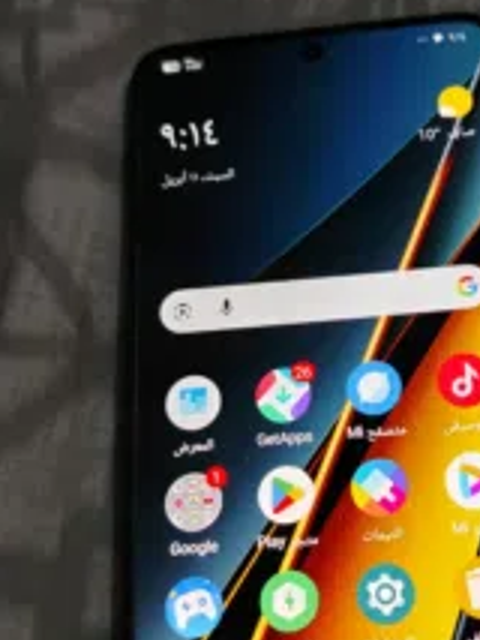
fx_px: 831
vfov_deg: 42.0
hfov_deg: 31.2
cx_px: 399
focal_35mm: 45
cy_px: 364
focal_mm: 5.25
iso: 384
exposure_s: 1/33.3
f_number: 1.75
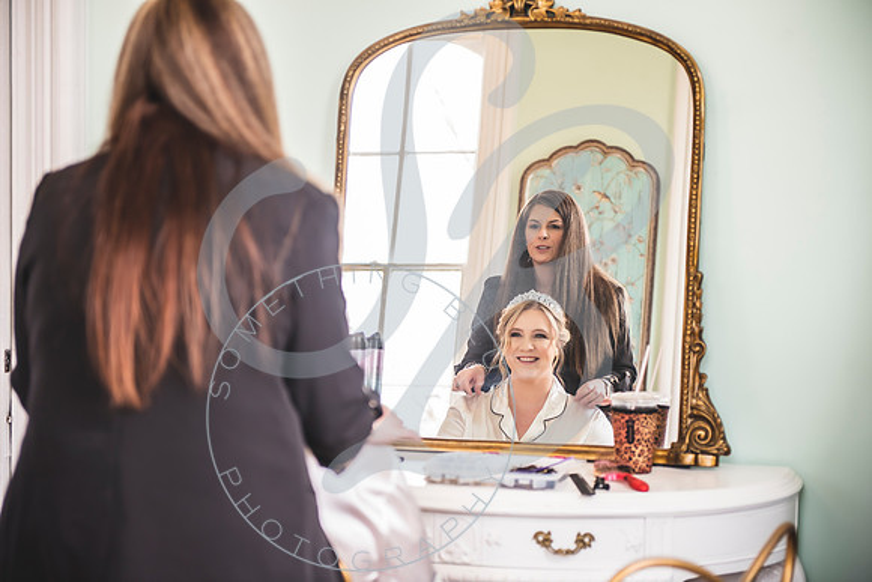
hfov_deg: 28.8
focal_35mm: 70
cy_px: 291
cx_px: 436
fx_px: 1696
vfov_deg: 19.5
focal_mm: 70
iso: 400
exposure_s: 1/125
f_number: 2.8
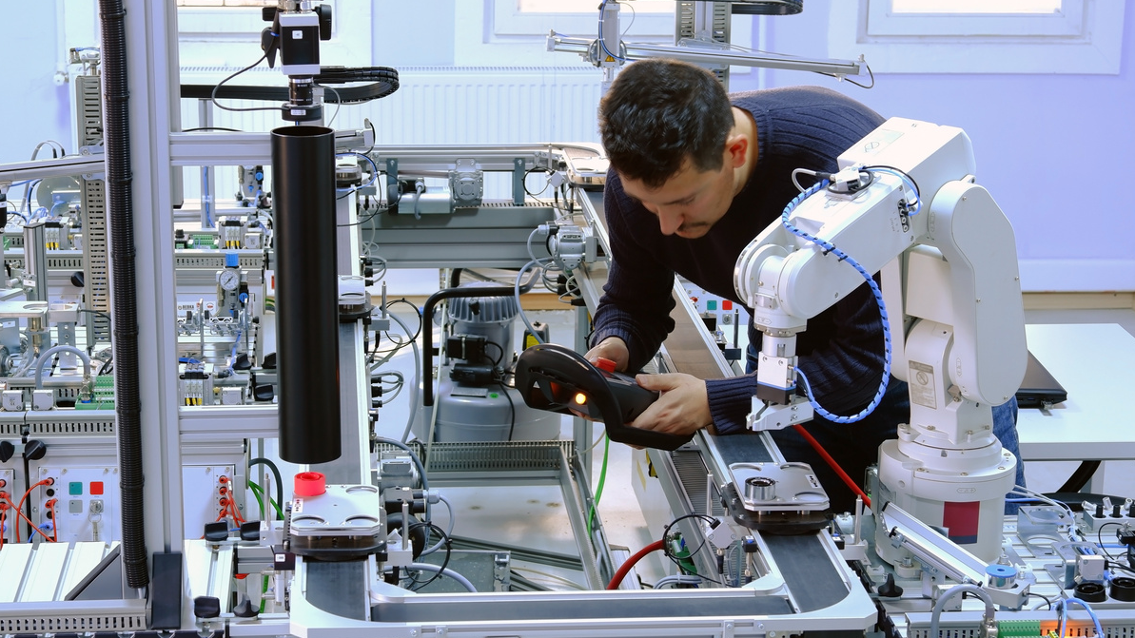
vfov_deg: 15.3
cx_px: 567
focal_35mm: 79
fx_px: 2378
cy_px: 345
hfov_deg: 26.9
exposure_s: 1.2
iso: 100
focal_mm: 50
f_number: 7.1
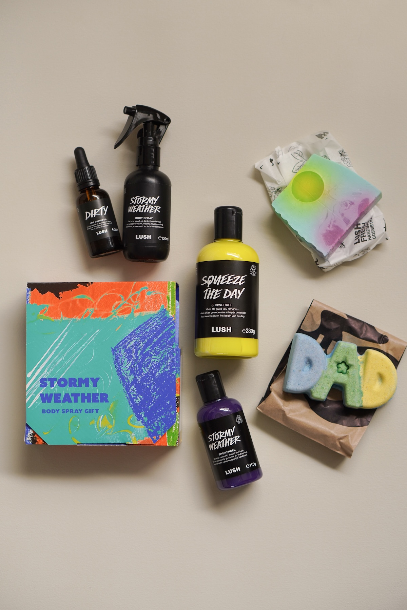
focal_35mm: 75
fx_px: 1272
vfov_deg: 27.0
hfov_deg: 18.2
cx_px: 204
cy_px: 305
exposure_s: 1/160
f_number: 2.8
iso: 100
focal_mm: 50
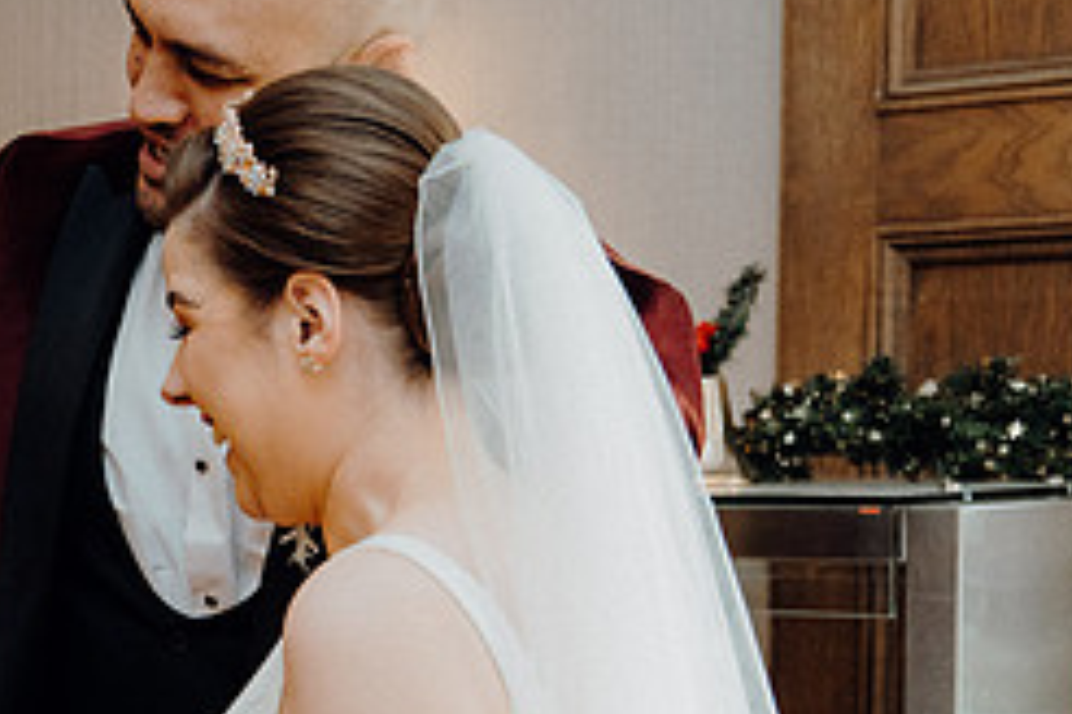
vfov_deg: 13.6
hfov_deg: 20.0
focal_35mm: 99
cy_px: 773
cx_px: -9
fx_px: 2948
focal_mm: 42
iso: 2500
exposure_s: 1/160
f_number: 3.5
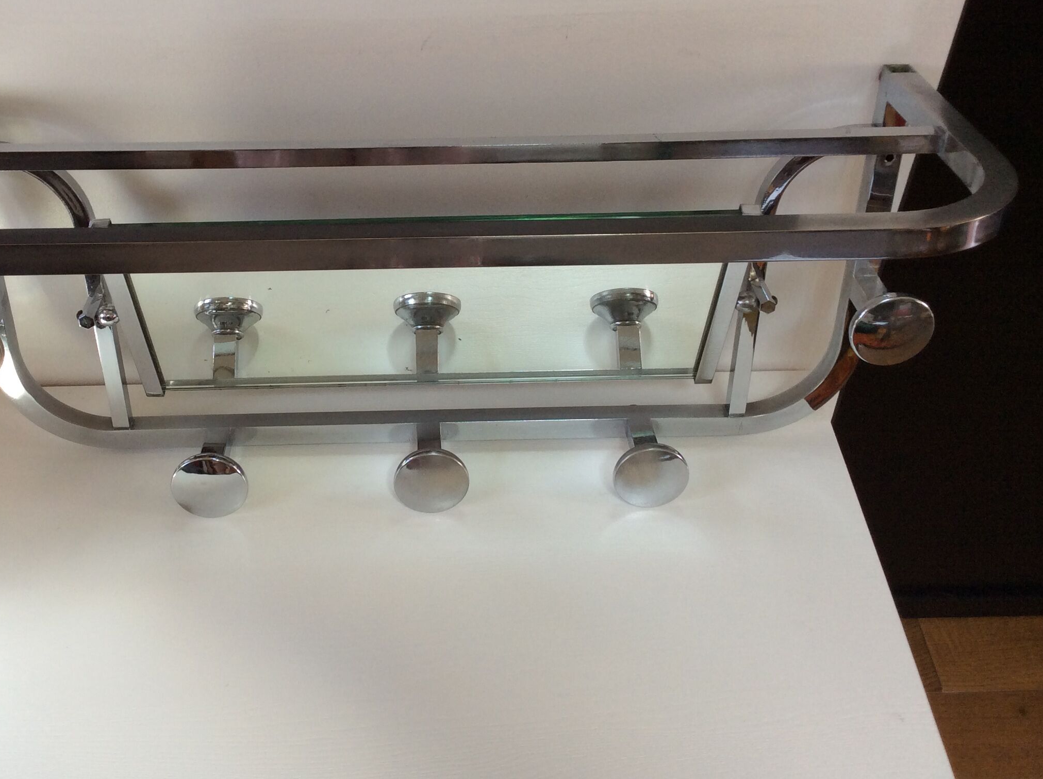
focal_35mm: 41
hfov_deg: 45.7
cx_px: 438
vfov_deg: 35.0
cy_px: 322
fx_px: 1234
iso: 32
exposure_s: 1/33
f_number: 2.4
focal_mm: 3.3
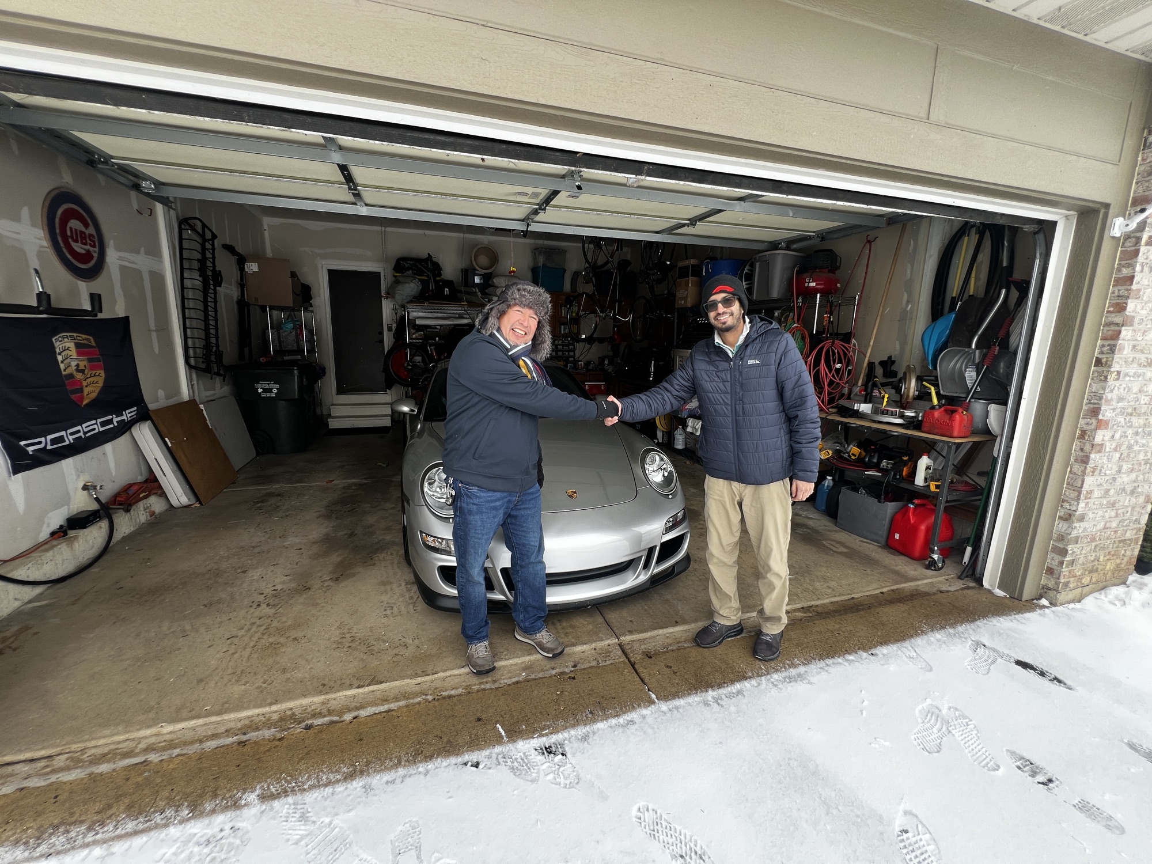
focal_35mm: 13
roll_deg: -0.9
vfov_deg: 89.9
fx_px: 433
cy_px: 432
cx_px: 576
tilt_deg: -10.2
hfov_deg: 106.2
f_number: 1.8
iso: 32
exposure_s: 1/135
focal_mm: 1.57
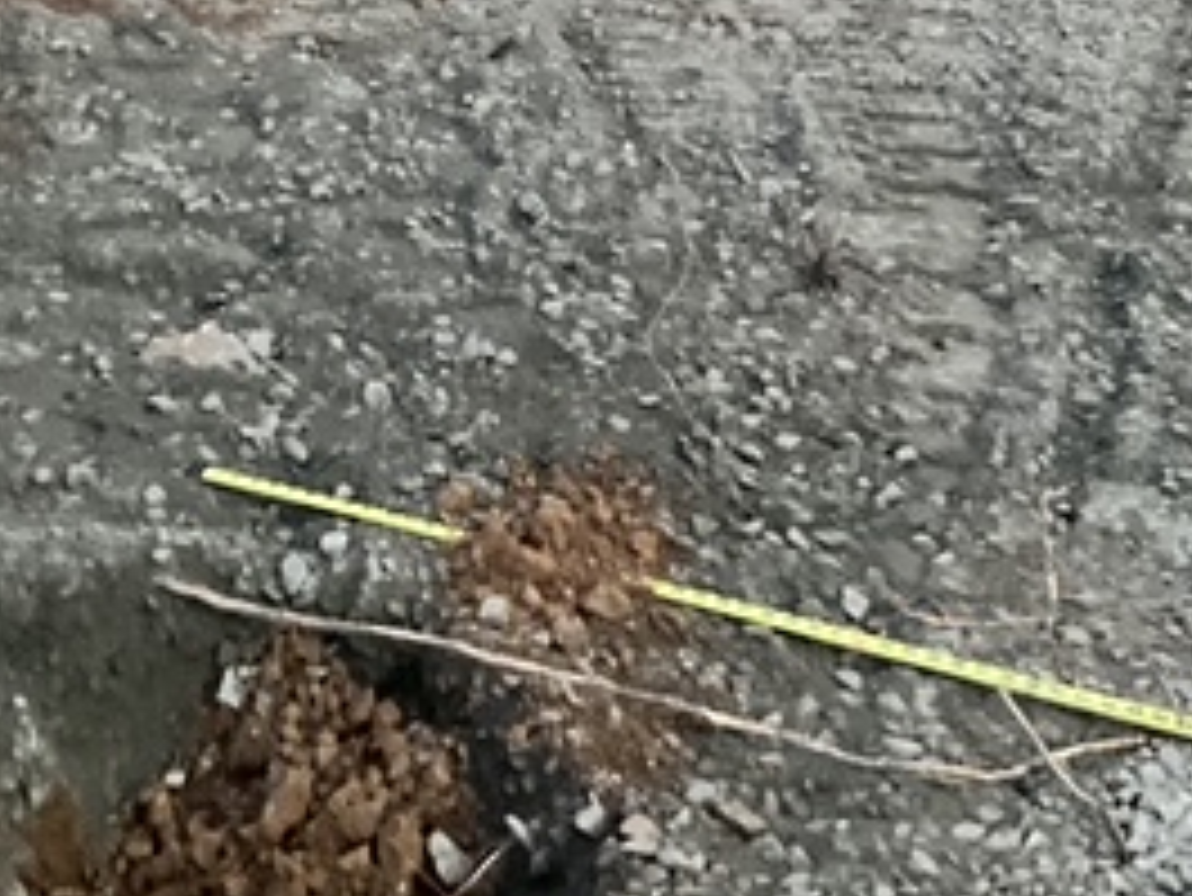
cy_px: -122
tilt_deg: -15.2
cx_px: 261
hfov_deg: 27.3
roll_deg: -0.1
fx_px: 2412
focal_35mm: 70
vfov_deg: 20.0
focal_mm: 3
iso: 400
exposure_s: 1/30
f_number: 1.8
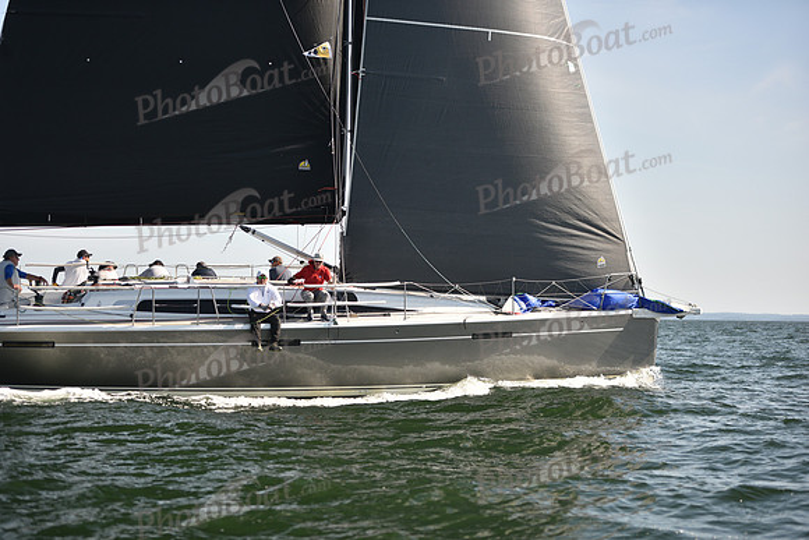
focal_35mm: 70
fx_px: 1573
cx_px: 404
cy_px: 270
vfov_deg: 19.5
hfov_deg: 28.8
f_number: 2.8
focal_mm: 70
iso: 250
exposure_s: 1/1250
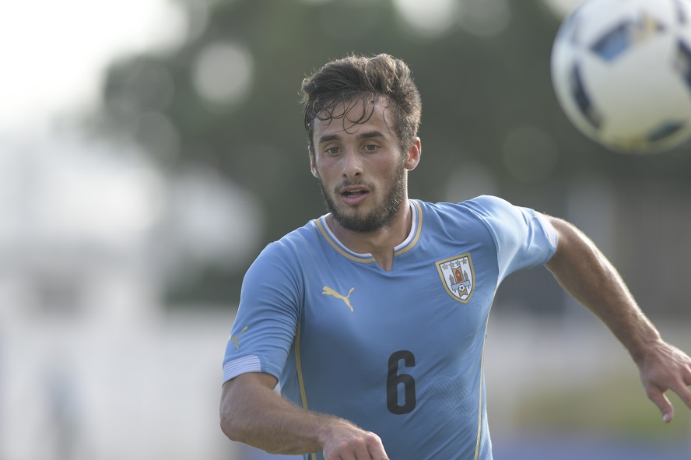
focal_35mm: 507
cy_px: 229
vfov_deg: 2.7
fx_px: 9726
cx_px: 383
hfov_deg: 4.1
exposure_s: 1/640
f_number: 3.2
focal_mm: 300
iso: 100
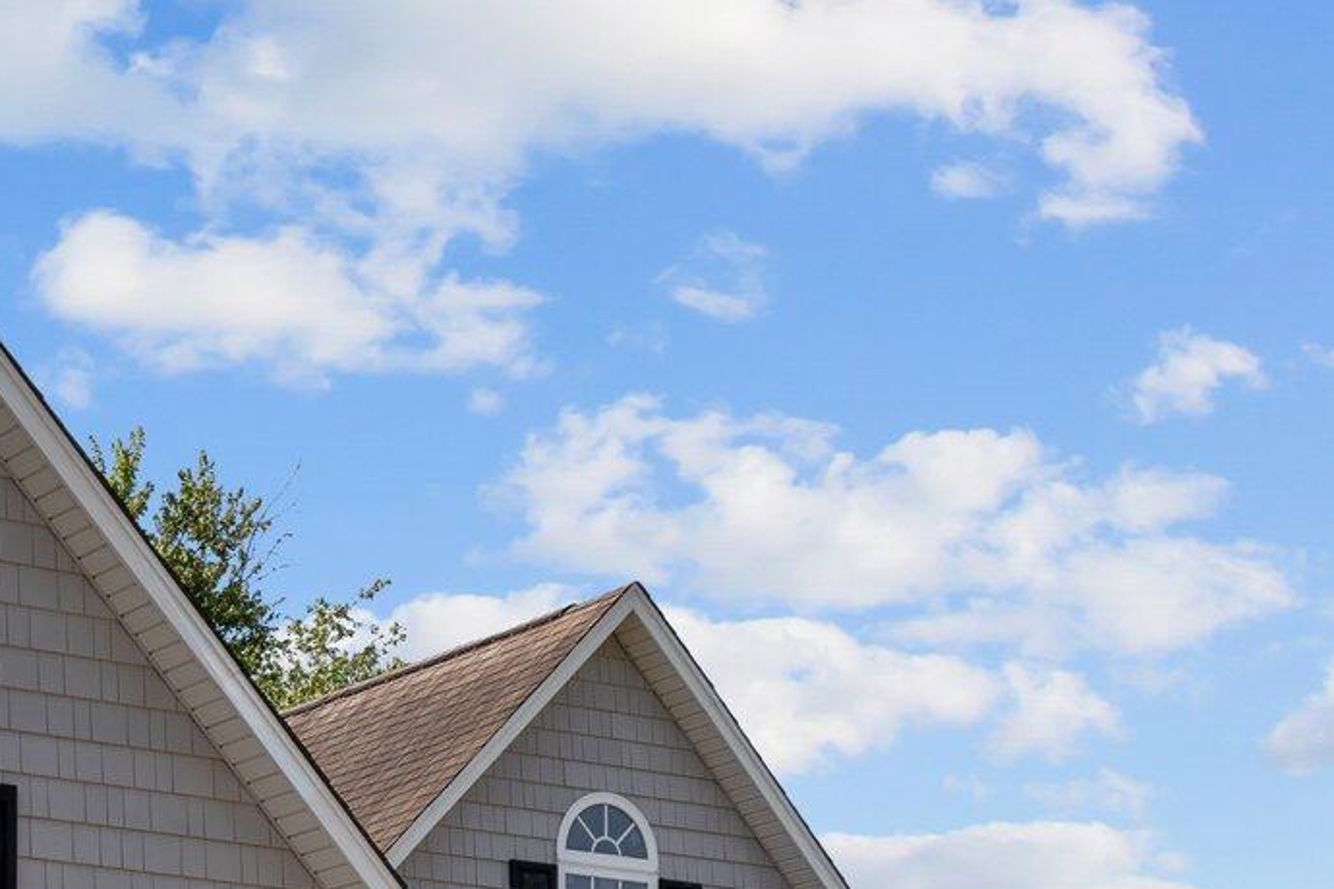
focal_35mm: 89
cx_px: 85
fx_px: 3298
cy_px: 1240
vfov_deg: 14.5
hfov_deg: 22.2
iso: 250
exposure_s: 1/1600
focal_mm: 30
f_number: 4
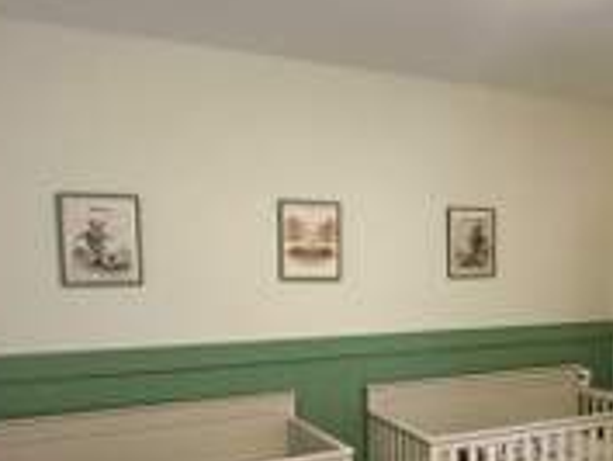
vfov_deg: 37.2
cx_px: 450
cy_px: 319
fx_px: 673
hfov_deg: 47.4
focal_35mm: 38
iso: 1000
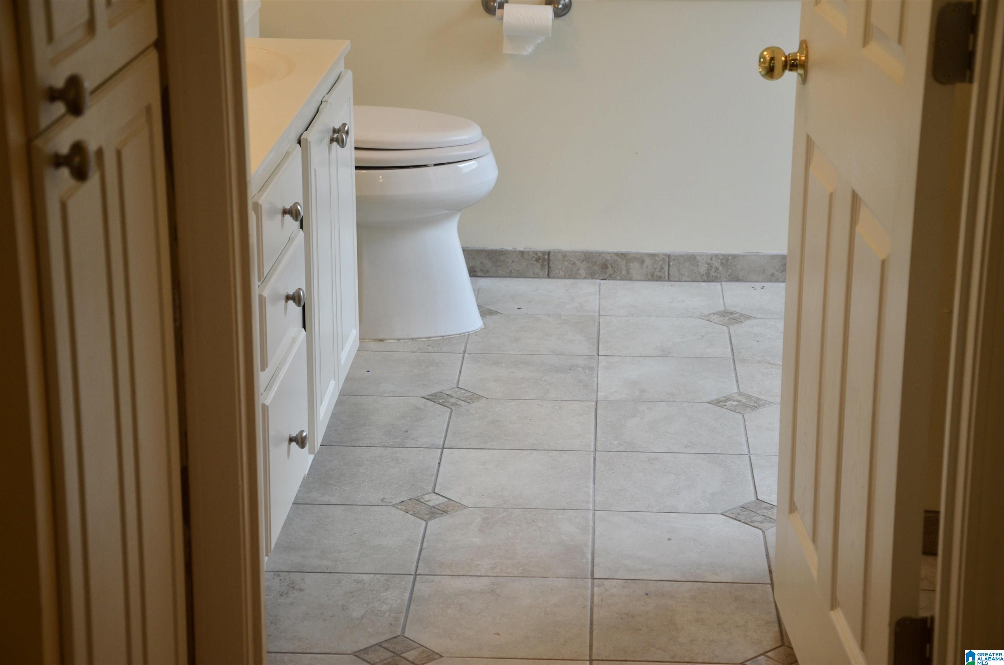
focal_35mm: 75
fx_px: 2087
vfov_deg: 18.1
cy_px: 332
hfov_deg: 27.0
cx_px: 502
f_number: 5
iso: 400
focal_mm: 50
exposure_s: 1/60
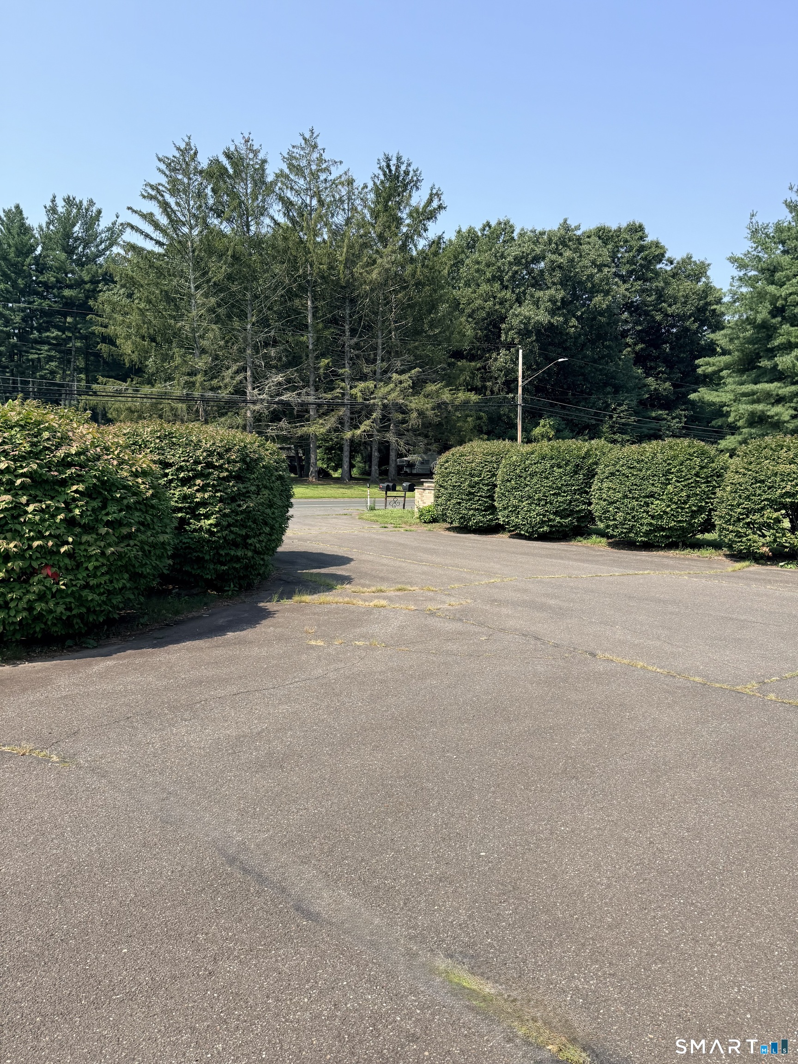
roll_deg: +0.1
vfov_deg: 71.6
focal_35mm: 24
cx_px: 399
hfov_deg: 56.8
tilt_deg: -3.5
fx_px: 738
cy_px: 532
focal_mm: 6.76
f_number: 1.78
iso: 100
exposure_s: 1/3953
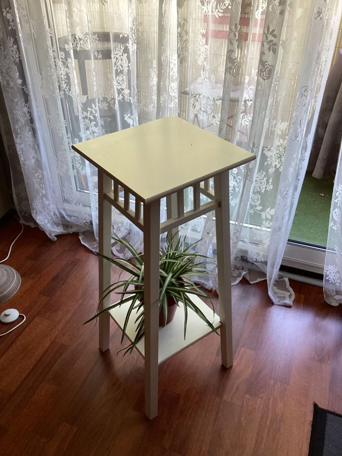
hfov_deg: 45.4
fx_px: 408
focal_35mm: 31
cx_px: 171
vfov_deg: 58.3
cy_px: 228
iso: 80
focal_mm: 3.3
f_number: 2.4
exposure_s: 1/60
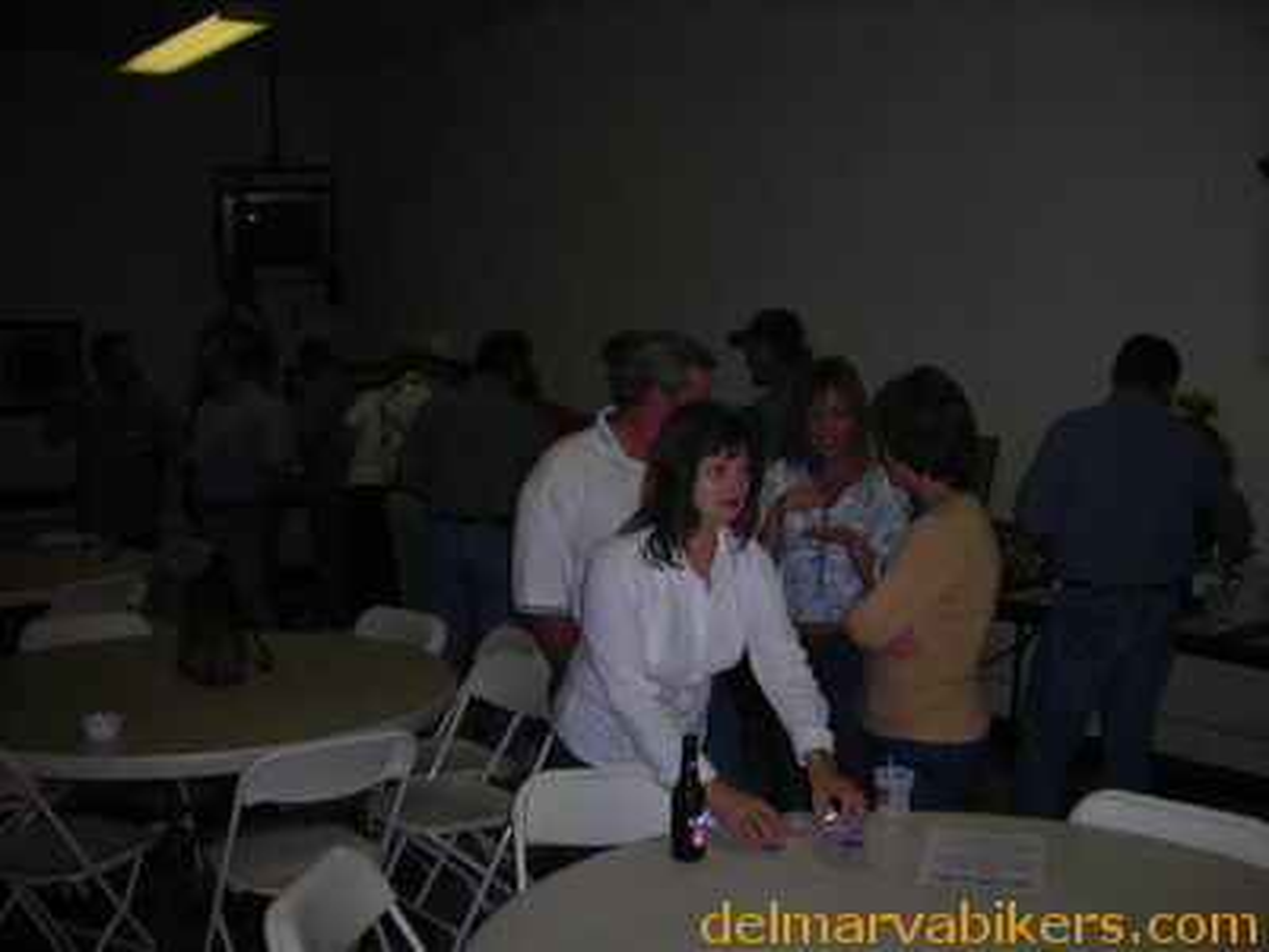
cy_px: 476
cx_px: 634
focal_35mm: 38
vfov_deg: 37.7
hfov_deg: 49.0
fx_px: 1393
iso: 57
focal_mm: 6.3
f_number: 3.2
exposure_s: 1/60.1
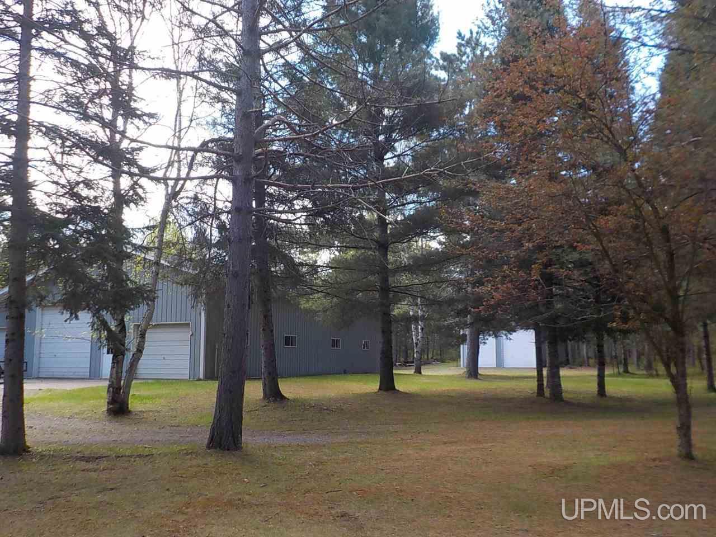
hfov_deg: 60.0
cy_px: 268
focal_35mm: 30
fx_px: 621
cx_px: 358
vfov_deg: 46.8
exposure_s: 1/200
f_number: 3.3
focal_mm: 4.1
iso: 125
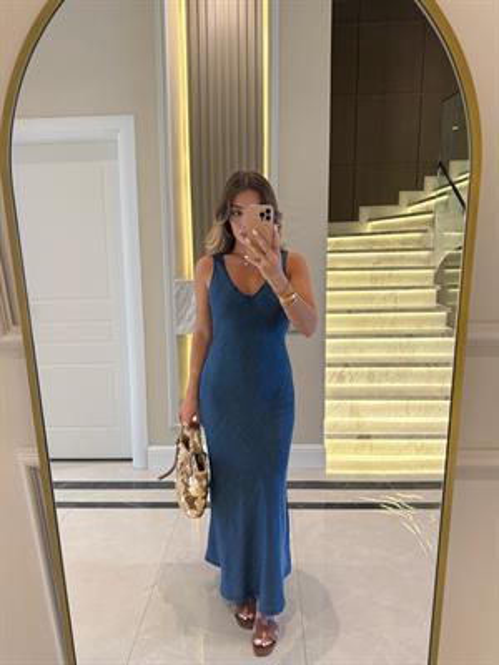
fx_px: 461
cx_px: 250
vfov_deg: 71.6
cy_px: 332
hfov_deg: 56.8
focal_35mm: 24
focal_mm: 6.76
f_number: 1.78
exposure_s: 1/100
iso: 125
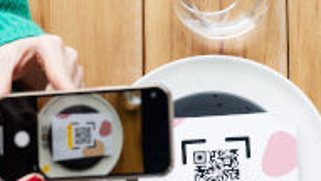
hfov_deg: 12.9
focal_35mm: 164
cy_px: 116
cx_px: 350
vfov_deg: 7.4
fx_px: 1398
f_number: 3.2
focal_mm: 50
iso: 500
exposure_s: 1/250
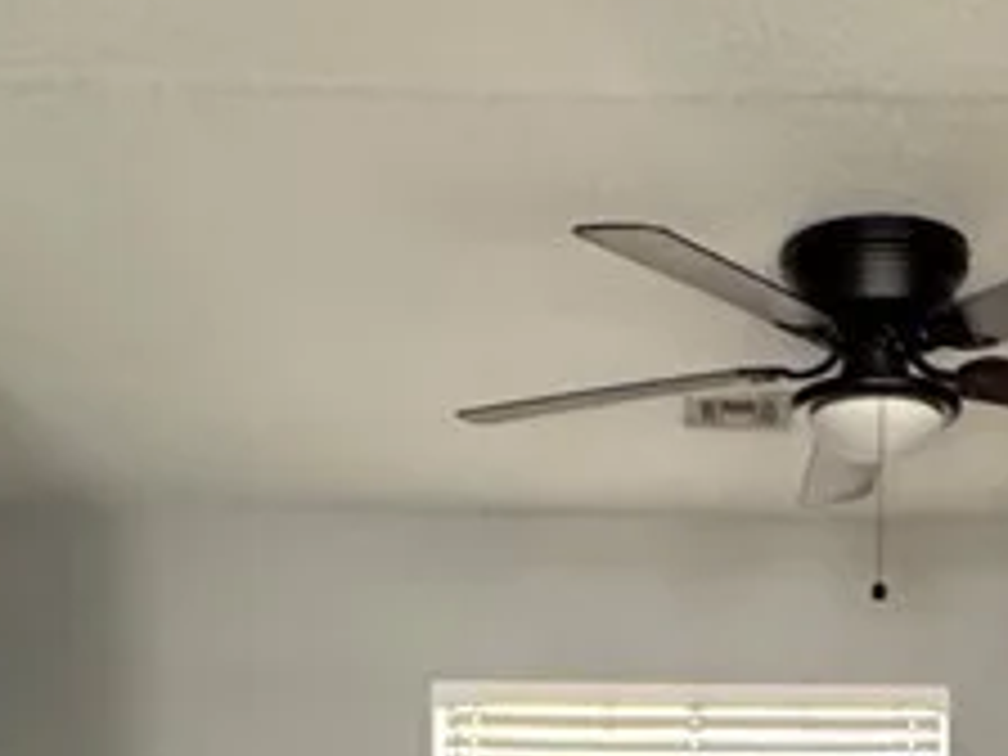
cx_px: 801
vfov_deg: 19.2
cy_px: 1224
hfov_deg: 29.6
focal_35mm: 64
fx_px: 1864
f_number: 2.2
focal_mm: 2.22
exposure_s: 1/68
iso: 320
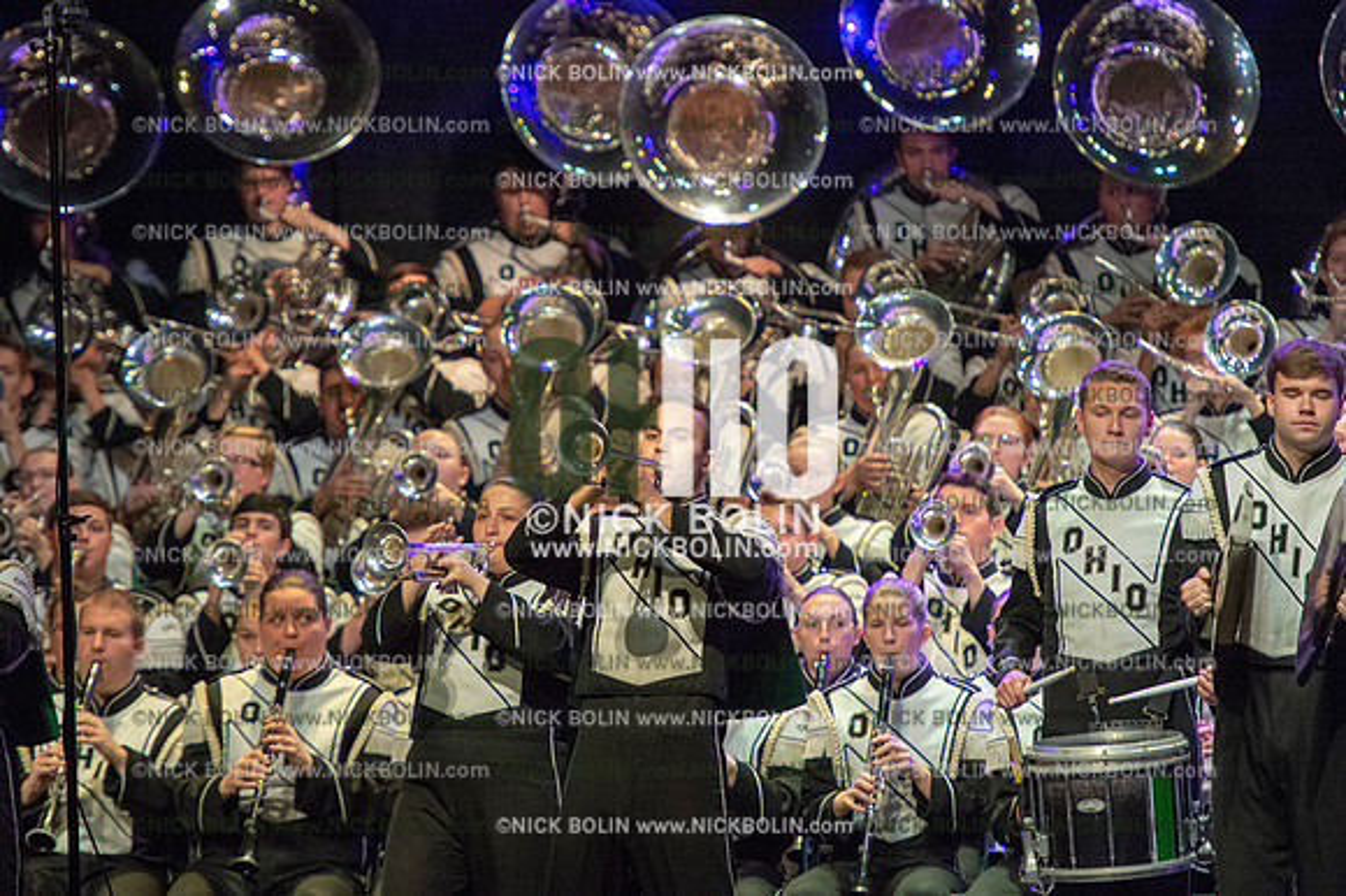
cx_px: 673
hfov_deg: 6.4
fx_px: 11957
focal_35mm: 320
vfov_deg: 4.3
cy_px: 448
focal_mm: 320
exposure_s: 1/400
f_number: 5.6
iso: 8000
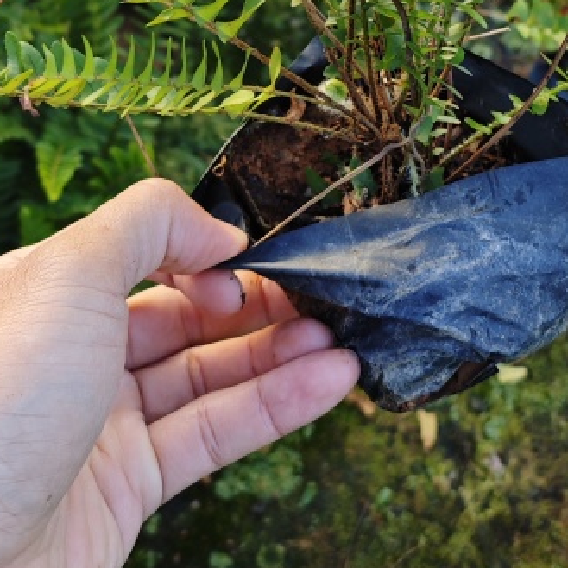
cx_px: 388
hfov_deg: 25.9
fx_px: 1225
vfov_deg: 24.5
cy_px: -39
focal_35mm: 66
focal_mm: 6.55
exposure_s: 1/100
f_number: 1.6
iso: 64
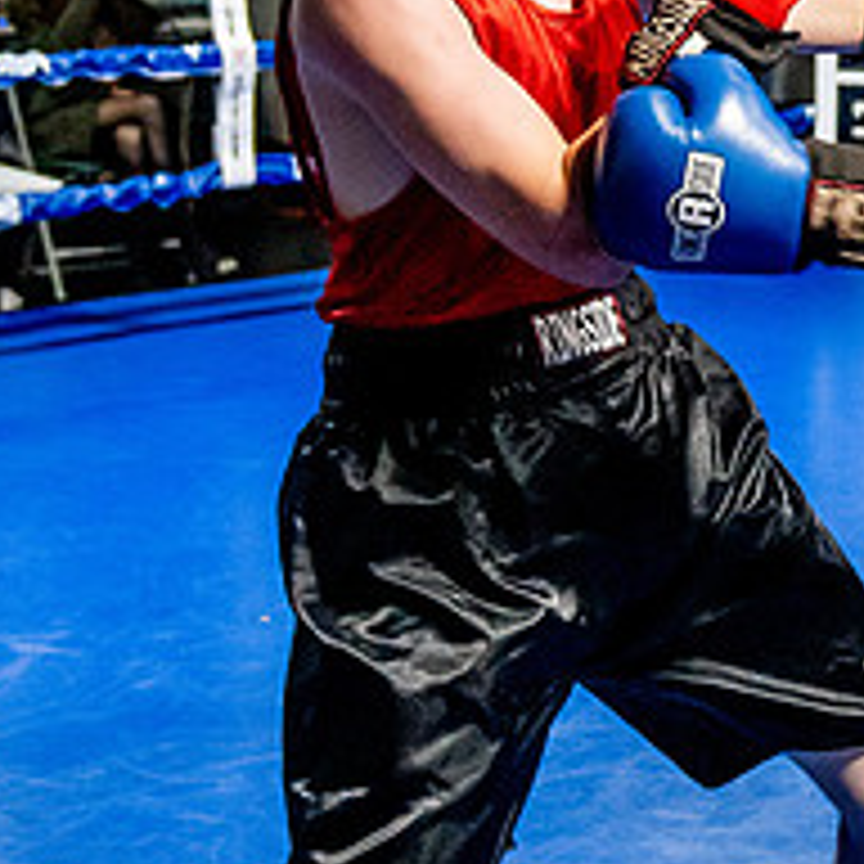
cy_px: 209
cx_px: 1242
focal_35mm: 95
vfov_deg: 18.2
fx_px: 2683
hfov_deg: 16.8
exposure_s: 1/800
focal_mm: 25
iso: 5000
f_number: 2.8
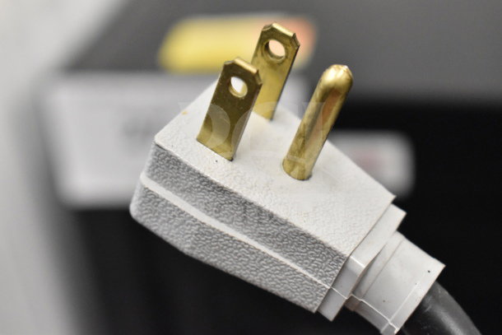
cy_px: 168
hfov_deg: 24.6
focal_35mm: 82
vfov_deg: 16.6
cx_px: 251
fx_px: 1151
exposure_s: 1/100
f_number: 5.6
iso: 5000
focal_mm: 55
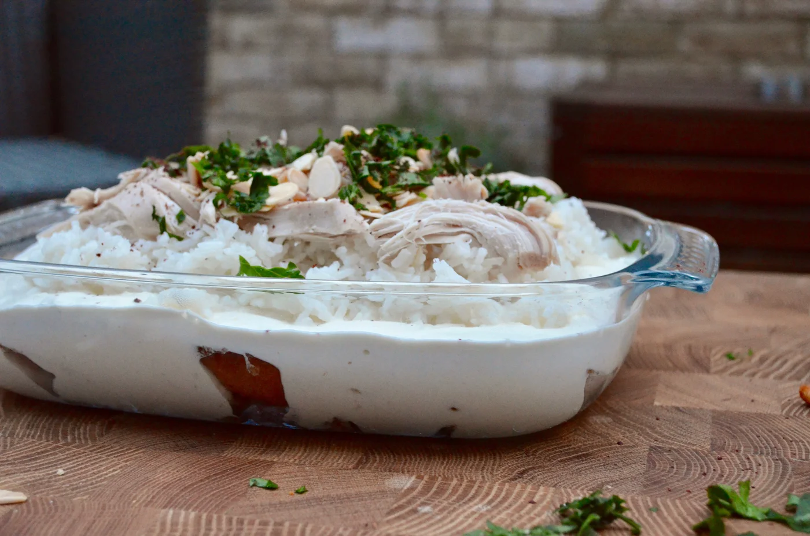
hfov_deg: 36.9
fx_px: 1212
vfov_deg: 24.9
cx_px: 405
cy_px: 268
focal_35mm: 54
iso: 3200
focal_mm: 36
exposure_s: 1/30
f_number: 5
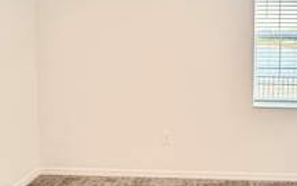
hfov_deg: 56.4
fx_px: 267
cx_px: 208
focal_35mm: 33
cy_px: 54
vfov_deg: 37.6
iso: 400
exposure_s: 1/60
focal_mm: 2.22
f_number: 2.2
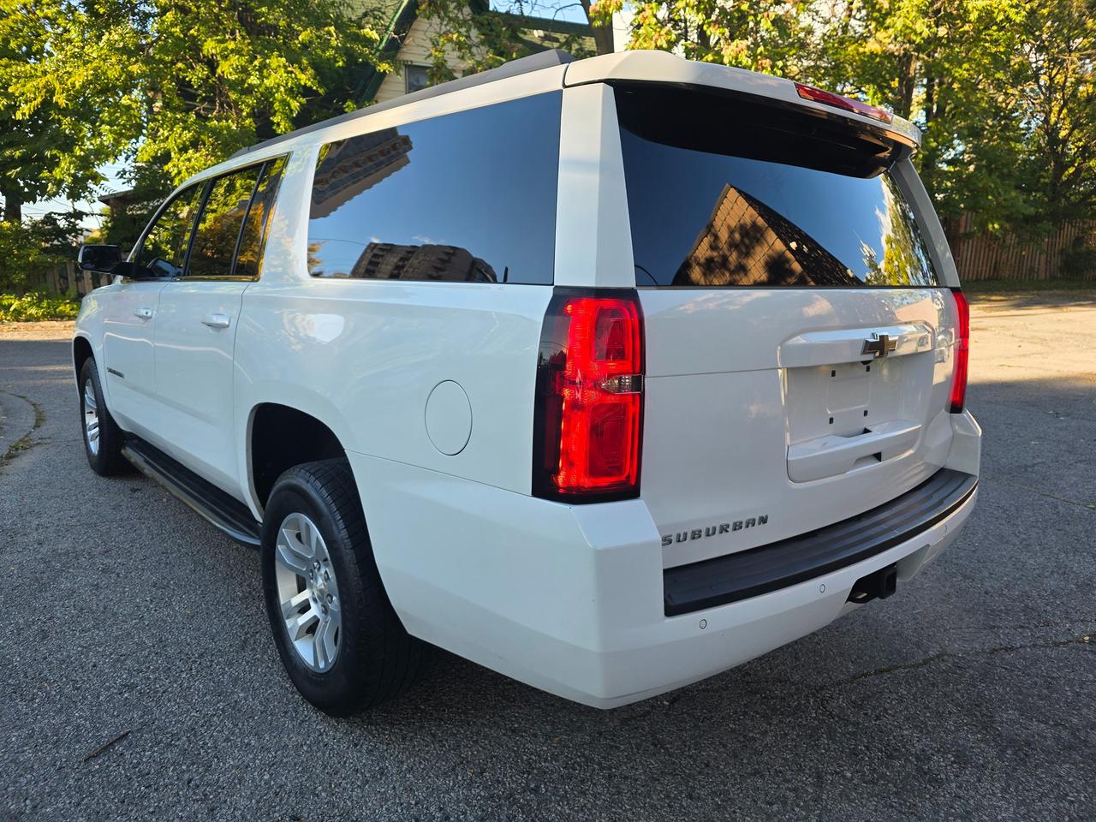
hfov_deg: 73.9
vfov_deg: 58.9
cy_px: 411
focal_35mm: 23
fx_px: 728
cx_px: 548
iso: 40
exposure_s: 1/359
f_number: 1.7
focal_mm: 6.3
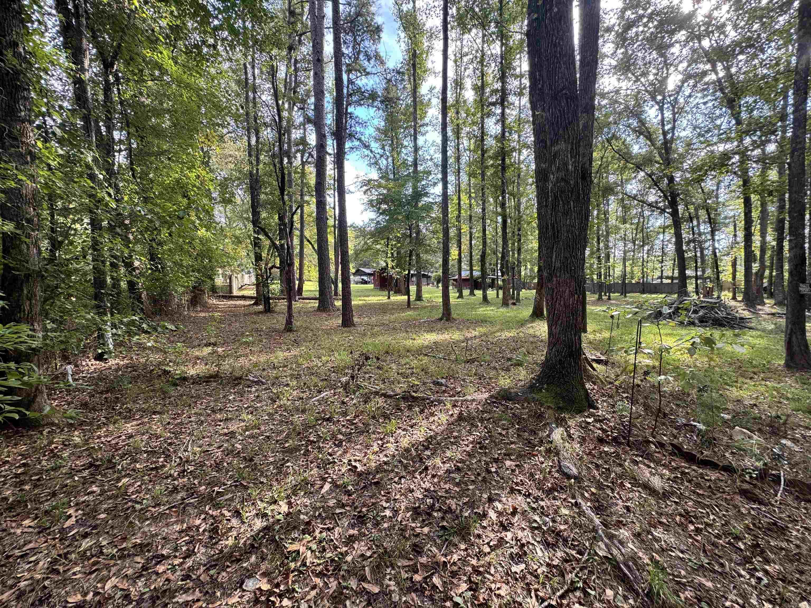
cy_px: 304
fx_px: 328
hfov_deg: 102.1
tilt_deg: -3.2
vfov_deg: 85.7
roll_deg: +0.6
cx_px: 406
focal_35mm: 14
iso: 50
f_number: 2.2
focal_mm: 2.22
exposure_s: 1/99
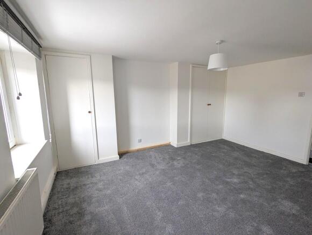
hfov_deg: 94.4
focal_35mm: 16
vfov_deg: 78.3
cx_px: 156
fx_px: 144
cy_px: 118
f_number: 2.2
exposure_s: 1/47.9
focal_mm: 2.35
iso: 48
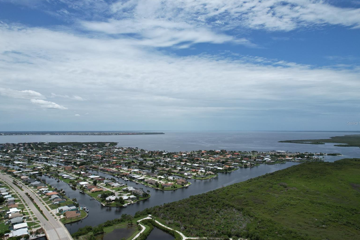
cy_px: 123
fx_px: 230
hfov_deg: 76.1
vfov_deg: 55.1
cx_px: 180
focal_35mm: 23
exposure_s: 1/3200
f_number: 2.8
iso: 100
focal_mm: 8.38
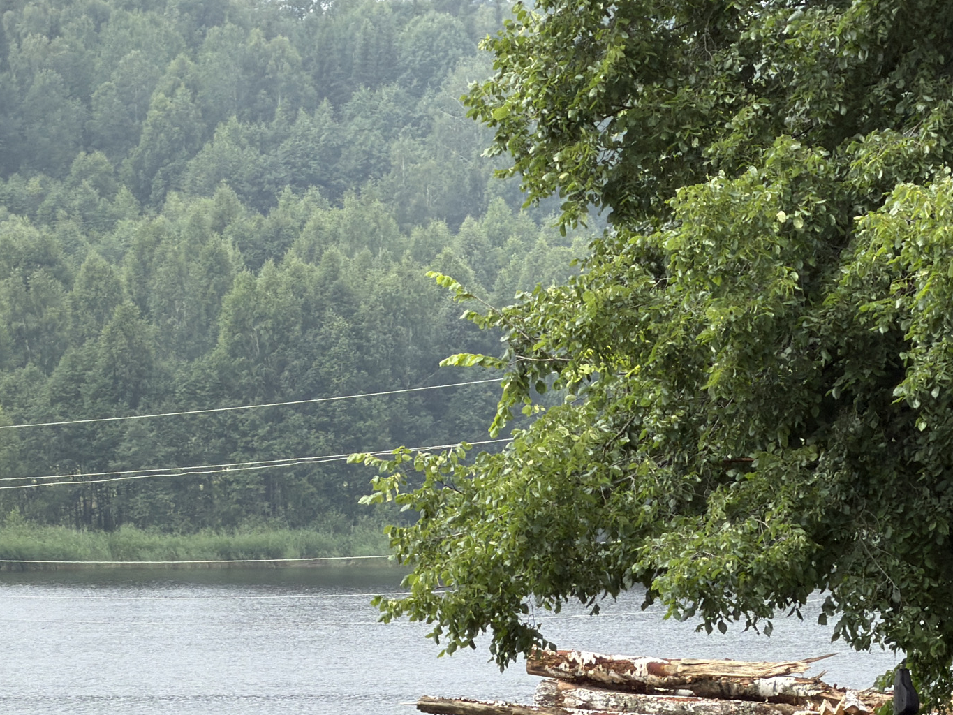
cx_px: 523
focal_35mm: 293
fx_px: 8067
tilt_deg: -0.9
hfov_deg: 6.8
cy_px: 381
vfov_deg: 5.1
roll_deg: +0.2
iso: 40
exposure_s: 1/639
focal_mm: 16.89
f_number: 2.8
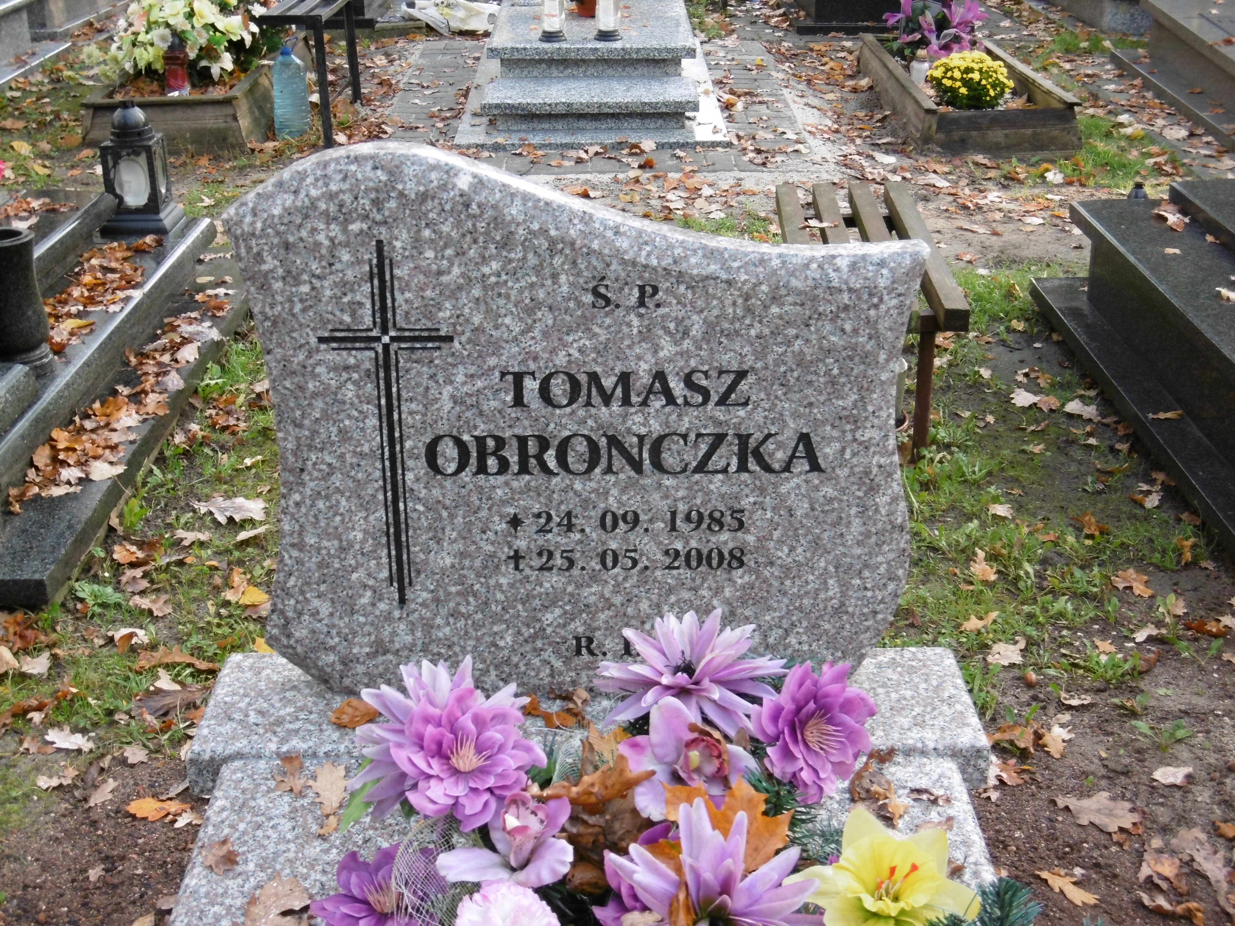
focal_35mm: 51
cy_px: 463
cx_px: 618
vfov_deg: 28.6
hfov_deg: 37.5
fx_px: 1820
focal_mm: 9.2
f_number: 4
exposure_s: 1/60
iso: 160
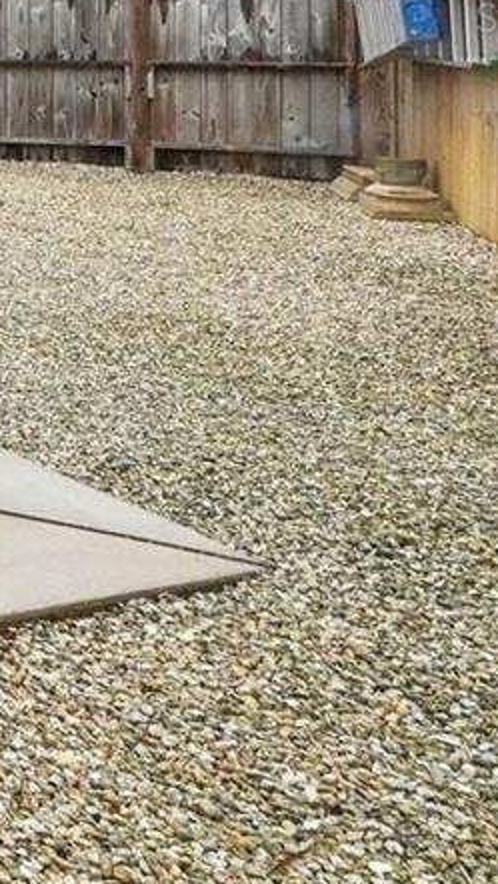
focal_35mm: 53
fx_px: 1243
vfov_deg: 35.7
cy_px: 17
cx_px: -946
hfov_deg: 12.0
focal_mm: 14
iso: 400
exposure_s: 1/1000
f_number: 8
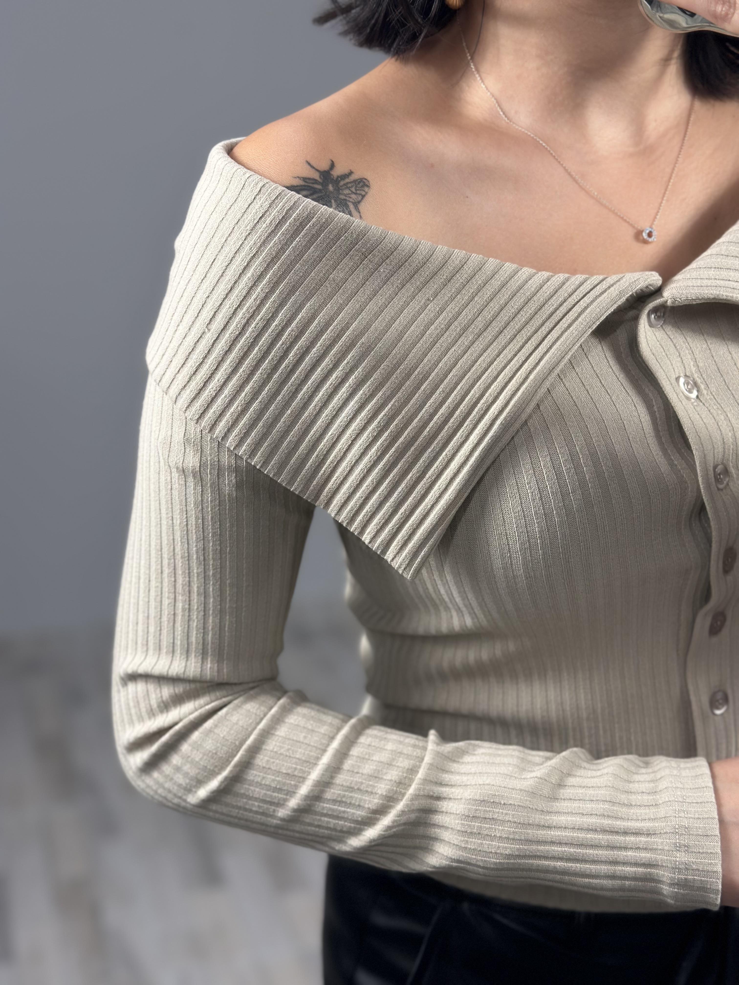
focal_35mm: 48
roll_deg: +8.1
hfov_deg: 30.3
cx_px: 370
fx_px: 1366
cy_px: 492
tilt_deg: -41.9
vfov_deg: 39.7
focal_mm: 6.86
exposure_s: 1/100
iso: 80
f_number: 1.78
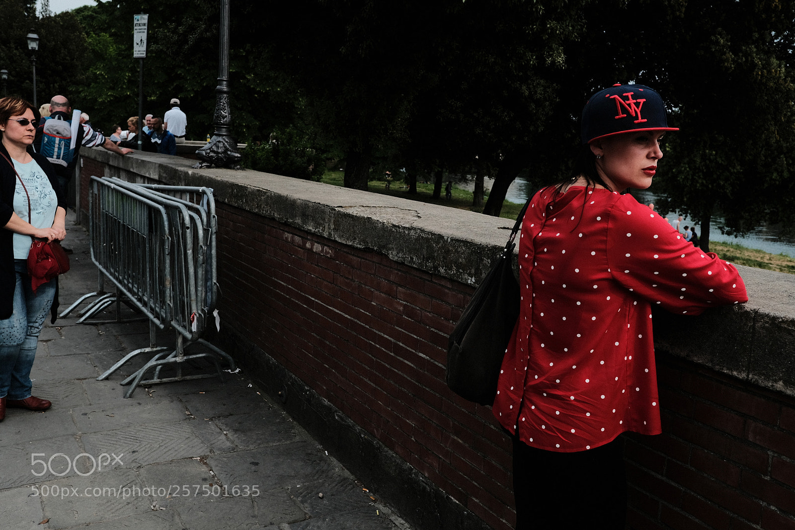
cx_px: 398
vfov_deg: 37.8
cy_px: 265
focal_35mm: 35
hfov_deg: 54.4
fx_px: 773
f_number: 5.6
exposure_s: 1/1000
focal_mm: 23
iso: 500
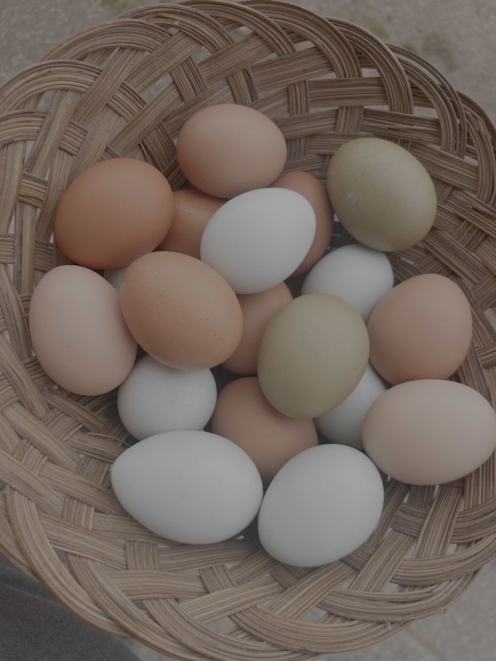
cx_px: 248
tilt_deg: -74.2
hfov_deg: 53.1
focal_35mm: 26
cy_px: 330
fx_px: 497
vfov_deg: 67.3
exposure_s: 1/402
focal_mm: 5.7
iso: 50
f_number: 1.5
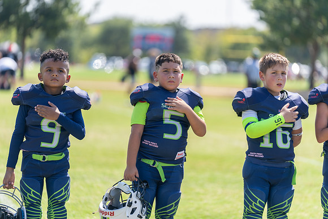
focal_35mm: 173
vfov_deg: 7.9
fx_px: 1577
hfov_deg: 11.9
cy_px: 110
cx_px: 164
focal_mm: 173
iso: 100
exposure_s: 1/800
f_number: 2.8
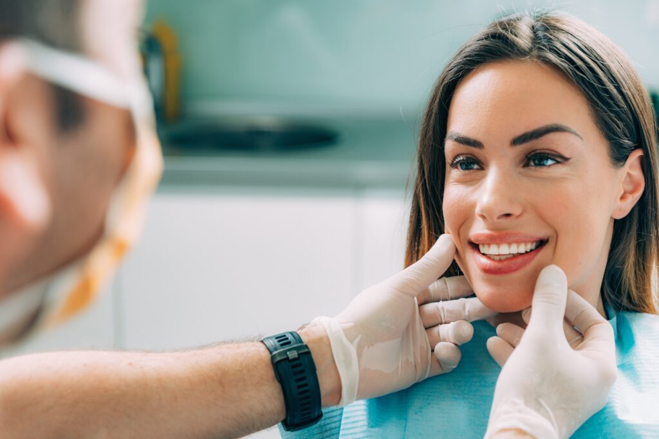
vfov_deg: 21.9
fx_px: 1135
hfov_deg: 32.4
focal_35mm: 62
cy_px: 220
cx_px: 330
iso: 100
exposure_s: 1/160
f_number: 3.5
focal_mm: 62
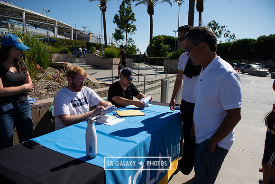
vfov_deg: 53.2
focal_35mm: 24
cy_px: 92
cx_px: 138
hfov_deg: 73.7
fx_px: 183
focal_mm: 24
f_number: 4
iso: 200
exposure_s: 1/4000
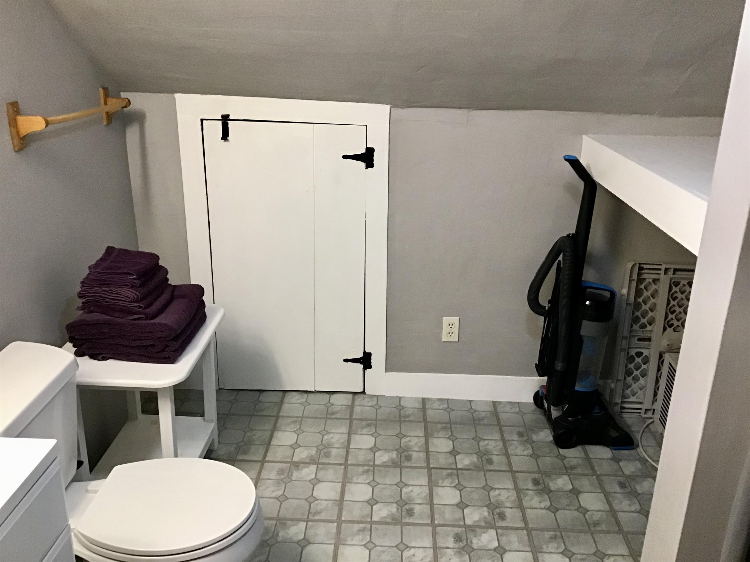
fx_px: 672
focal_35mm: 31
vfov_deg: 45.4
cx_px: 375
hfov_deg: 58.4
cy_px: 281
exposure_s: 1/30
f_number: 2.4
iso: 125
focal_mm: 3.3
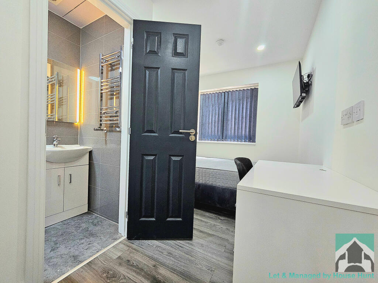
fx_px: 142
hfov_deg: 106.2
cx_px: 189
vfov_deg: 89.9
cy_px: 142
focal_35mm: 13
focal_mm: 2.2
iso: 320
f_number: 2.2
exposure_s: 1/77.5
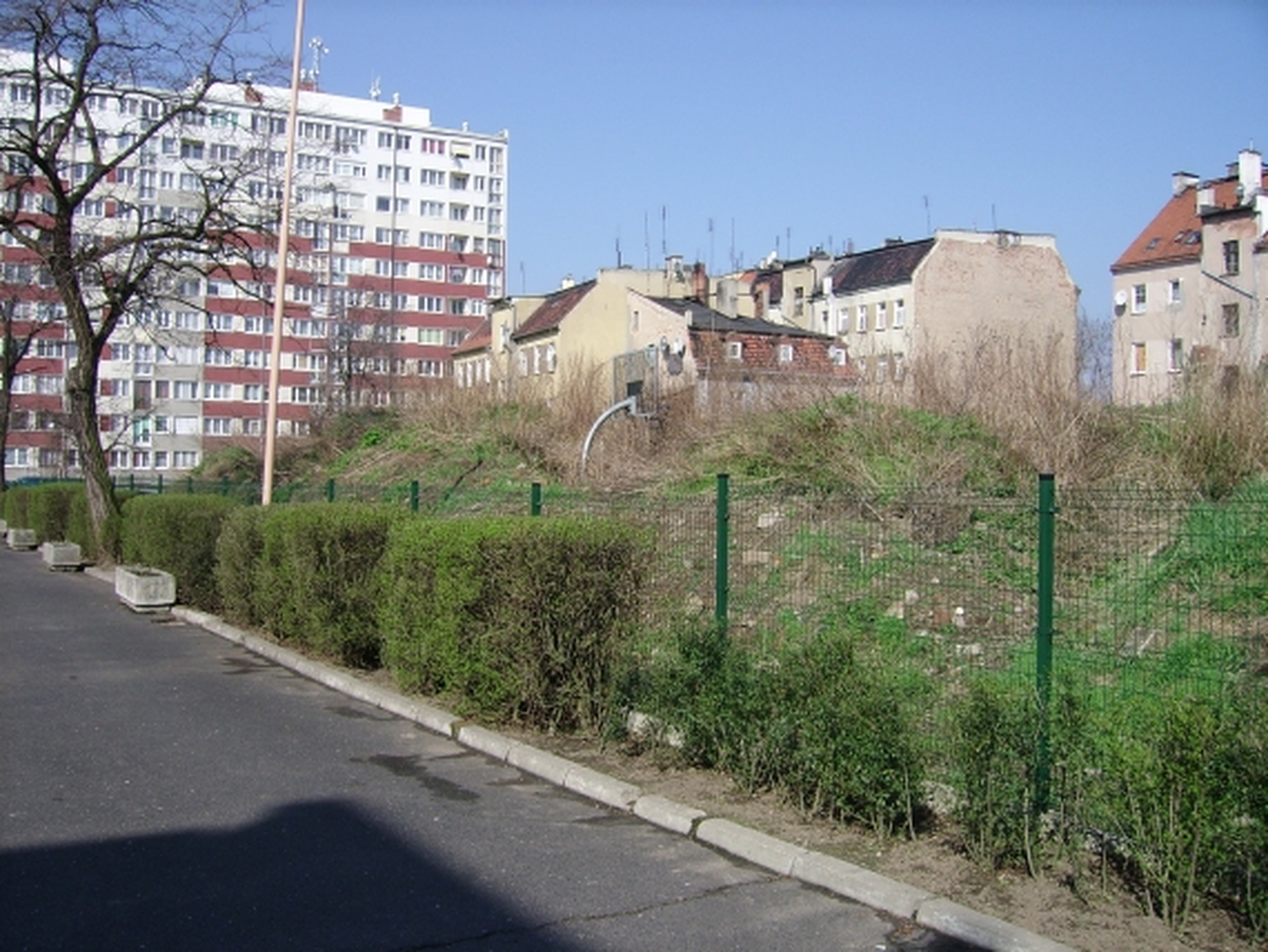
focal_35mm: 35
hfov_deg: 52.6
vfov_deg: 40.7
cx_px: 634
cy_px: 476
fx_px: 1283
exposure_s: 1/297
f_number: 5.8
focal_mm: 5.95
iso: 50
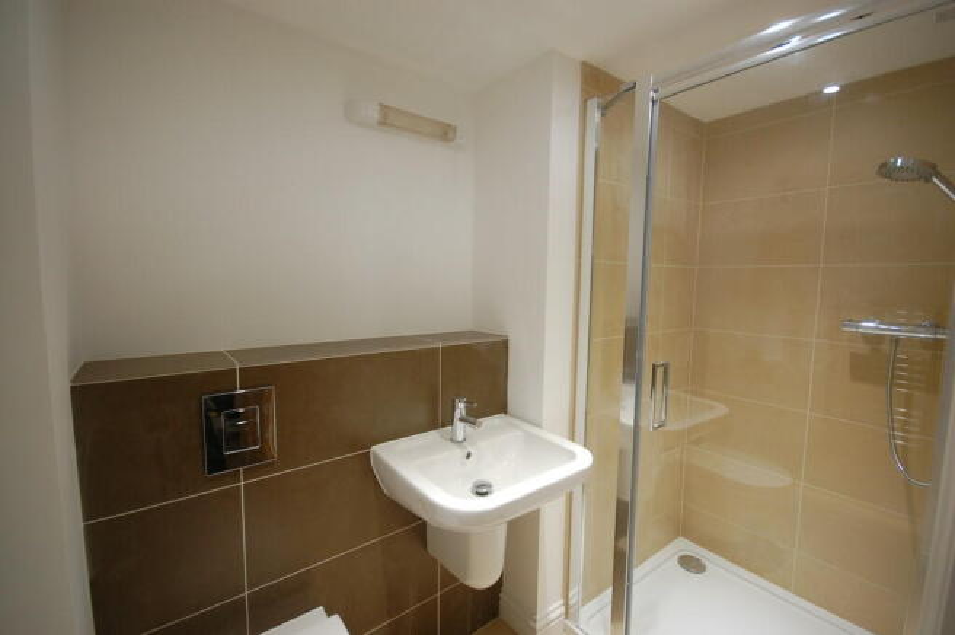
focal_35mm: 15
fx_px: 398
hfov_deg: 100.4
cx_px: 478
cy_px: 318
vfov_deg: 77.2
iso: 500
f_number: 4
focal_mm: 10
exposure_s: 1/30
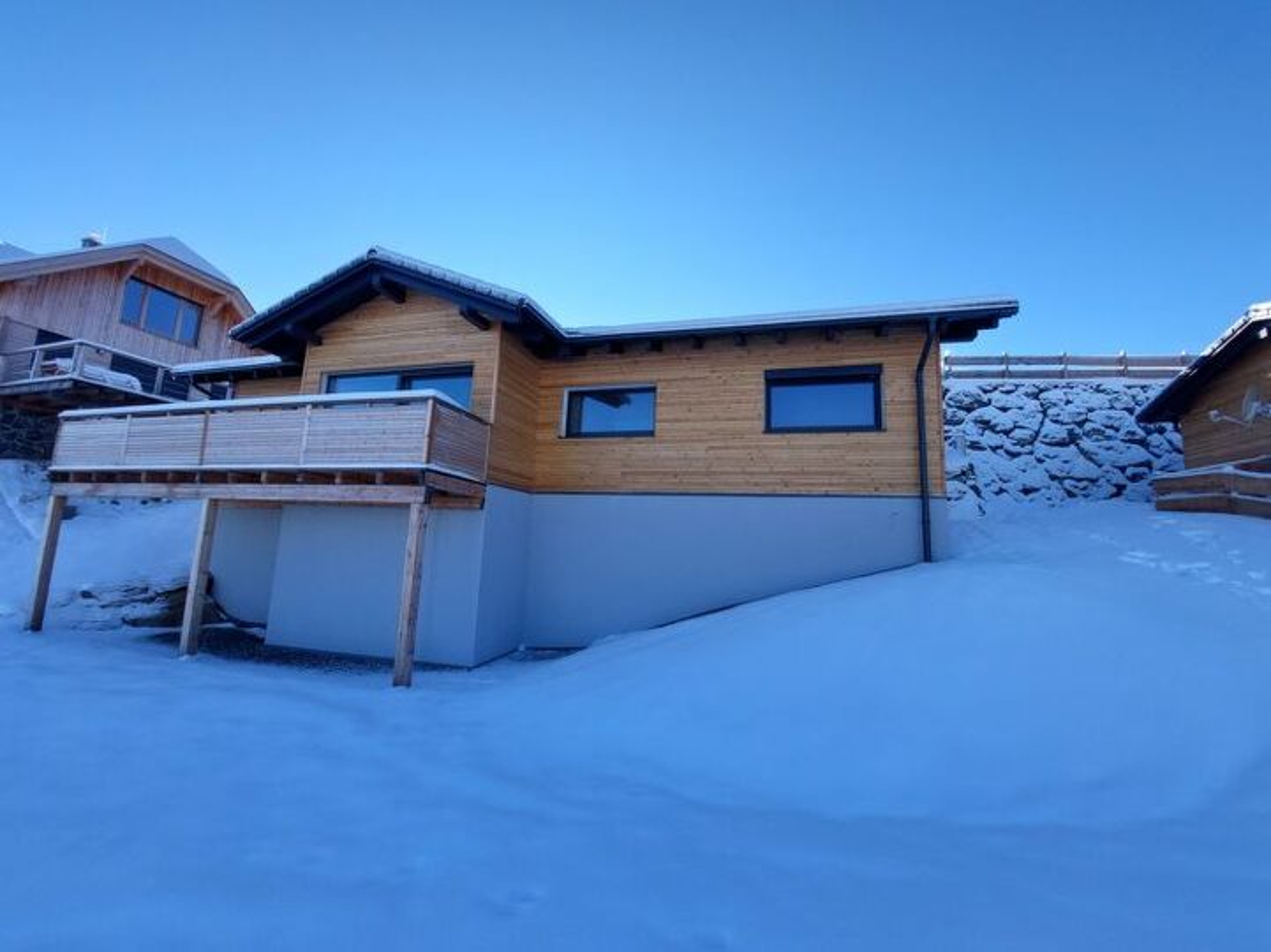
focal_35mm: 13
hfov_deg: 106.2
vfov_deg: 89.9
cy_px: 476
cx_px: 636
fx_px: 477
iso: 50
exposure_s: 1/1126
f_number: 2.2
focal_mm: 1.74
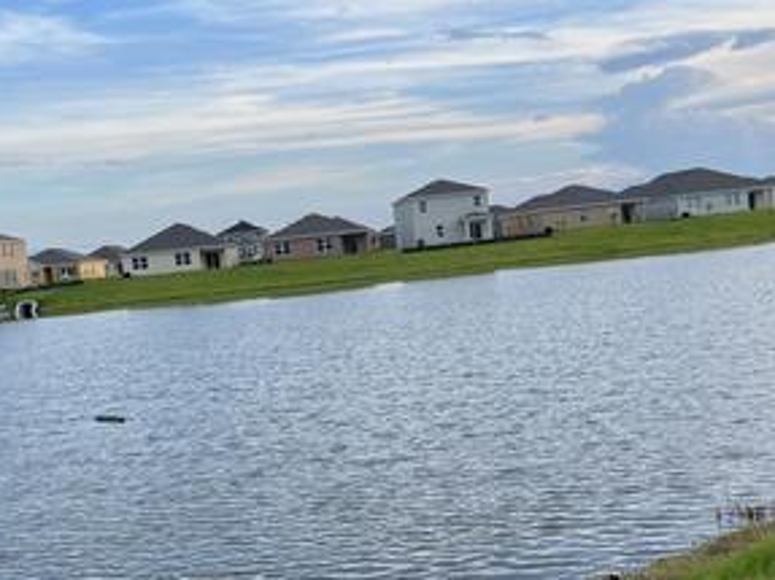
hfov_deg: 33.2
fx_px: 1298
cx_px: 321
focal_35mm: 58
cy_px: 367
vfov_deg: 25.1
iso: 50
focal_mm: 5.7
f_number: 1.5
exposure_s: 1/1377
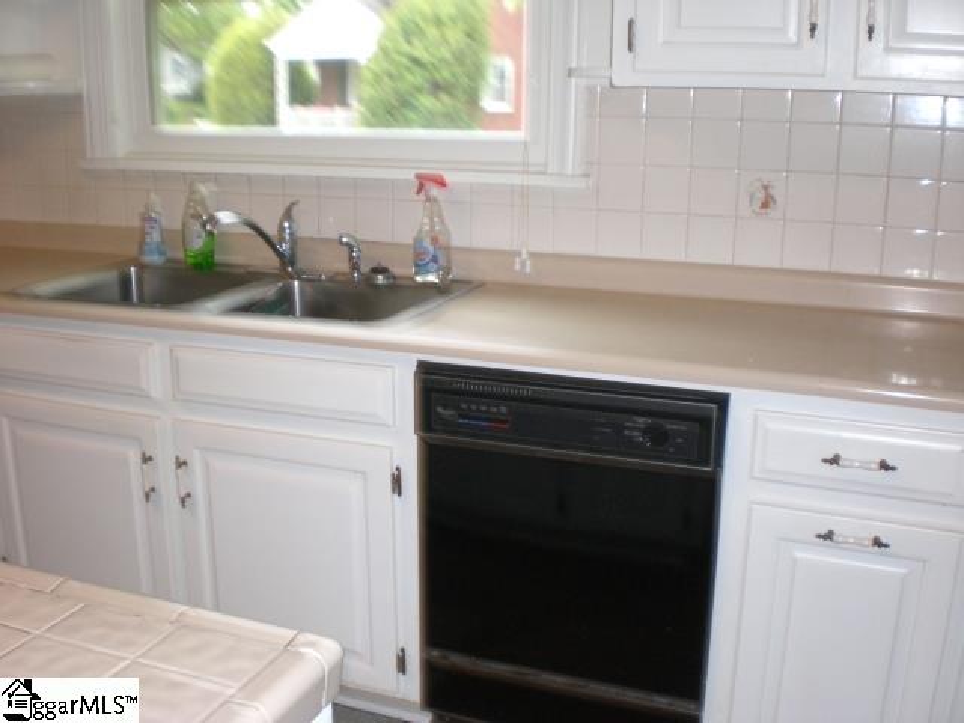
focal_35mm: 38
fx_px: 1058
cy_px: 362
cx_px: 482
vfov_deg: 37.7
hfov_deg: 49.0
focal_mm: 6.3
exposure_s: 1/60
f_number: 3.1
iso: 200
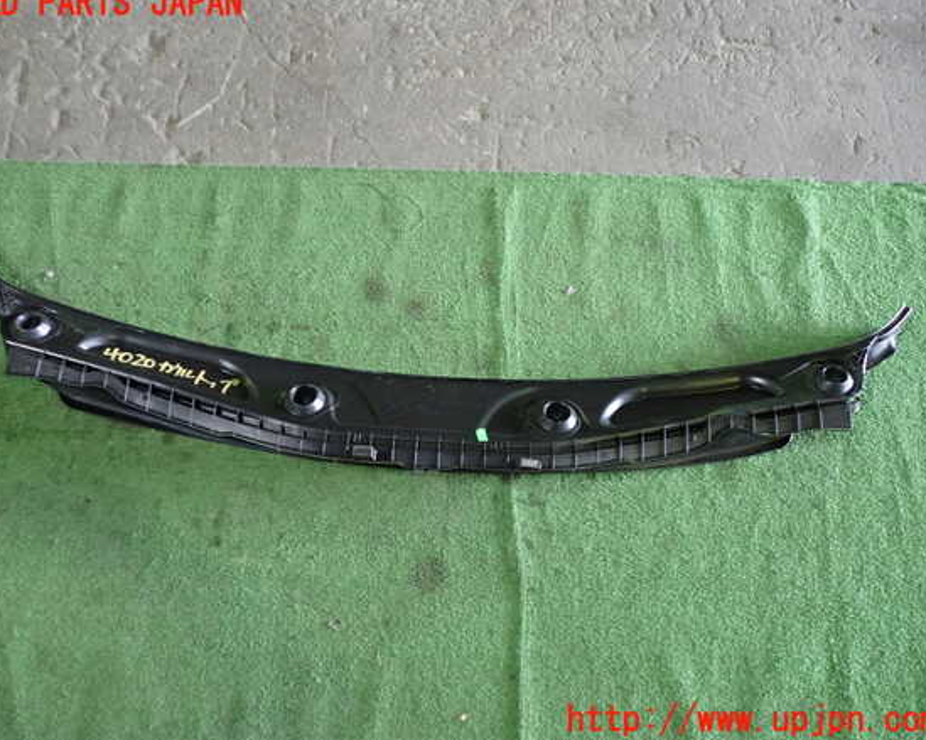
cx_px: 442
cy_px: 362
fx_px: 877
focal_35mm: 32
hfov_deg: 55.6
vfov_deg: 45.8
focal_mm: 5.4
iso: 320
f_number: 2.3
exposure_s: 1/30
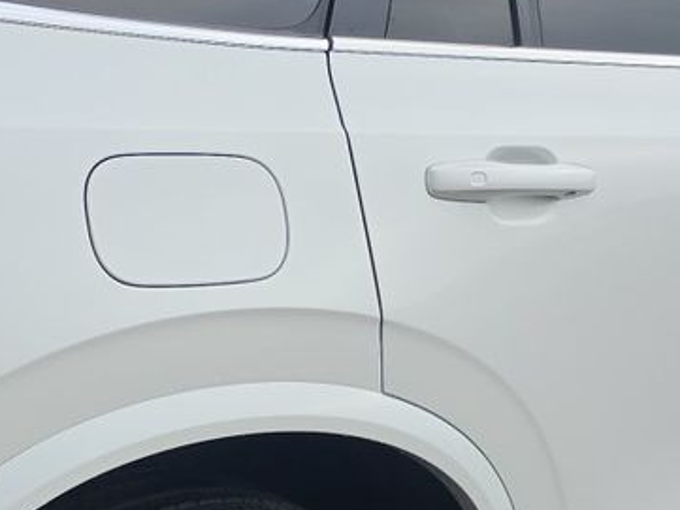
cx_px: 290
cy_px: 382
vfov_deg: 14.5
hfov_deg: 19.2
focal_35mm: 102
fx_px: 2004
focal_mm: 6.5
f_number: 1.4
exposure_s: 1/141
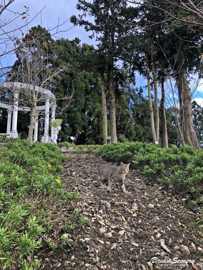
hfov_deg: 49.7
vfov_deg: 63.4
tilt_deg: +12.7
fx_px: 219
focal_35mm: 28
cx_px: 102
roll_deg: +0.8
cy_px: 135
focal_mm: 3.99
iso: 25
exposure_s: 1/120
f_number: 1.8
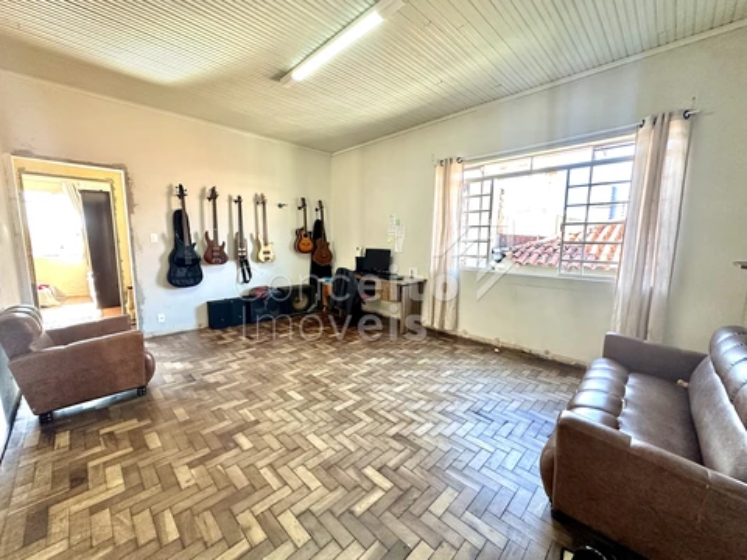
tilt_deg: -6.6
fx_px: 302
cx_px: 374
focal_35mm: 14
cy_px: 280
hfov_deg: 102.1
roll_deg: +0.0
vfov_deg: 85.7
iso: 250
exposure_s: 1/120
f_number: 2.2
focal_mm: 2.22
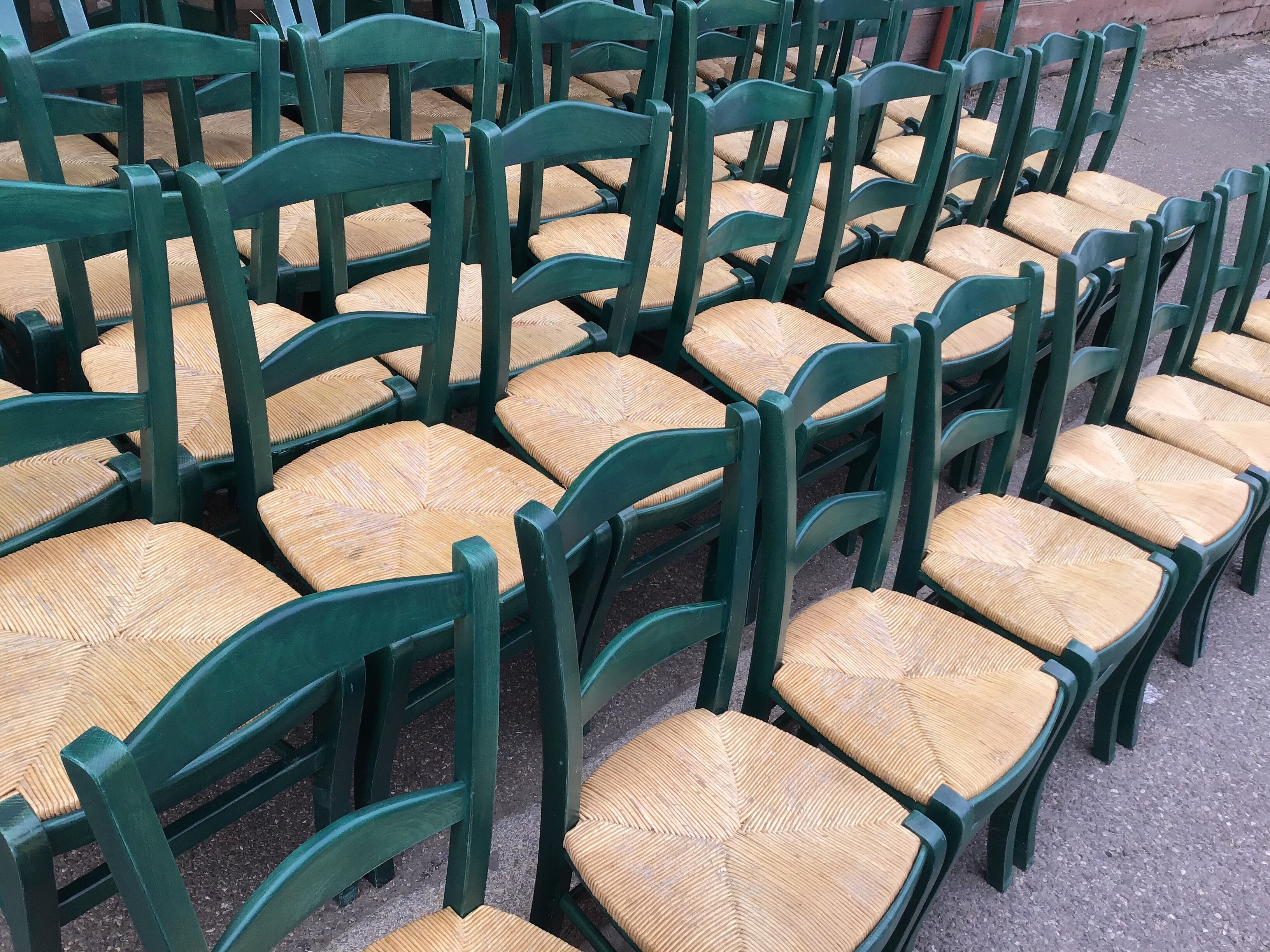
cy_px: 476
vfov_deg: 45.4
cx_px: 635
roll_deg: -12.1
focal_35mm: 31
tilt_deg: -33.7
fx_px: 1137
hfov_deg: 58.4
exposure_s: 1/288
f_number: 2.4
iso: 25
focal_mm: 3.3
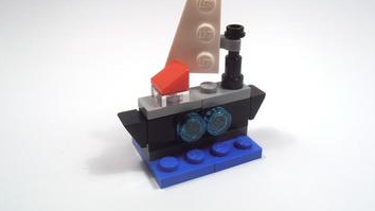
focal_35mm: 41
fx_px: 408
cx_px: 186
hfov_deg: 49.4
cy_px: 80
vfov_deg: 28.9
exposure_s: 1/100
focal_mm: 6.61
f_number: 3.9
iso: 80
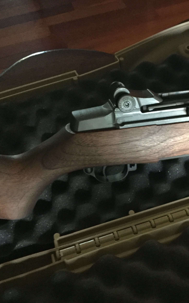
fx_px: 379
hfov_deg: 27.5
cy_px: 159
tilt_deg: -53.6
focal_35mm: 46
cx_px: 150
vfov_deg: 43.5
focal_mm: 3.3
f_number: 2.4
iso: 400
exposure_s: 1/15
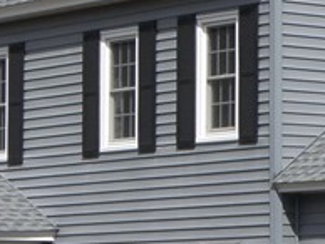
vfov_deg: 6.3
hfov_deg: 8.2
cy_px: 119
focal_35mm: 237
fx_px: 2228
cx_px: 489
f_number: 5.6
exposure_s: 1/500
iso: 64
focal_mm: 8.06
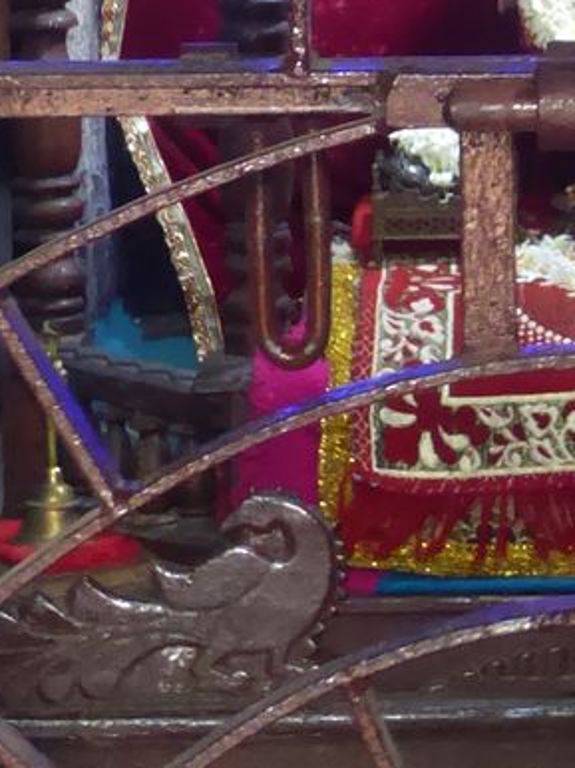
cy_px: -94
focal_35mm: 249
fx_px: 5521
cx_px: 718
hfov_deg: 5.9
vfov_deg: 7.9
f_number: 4.2
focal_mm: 10.3
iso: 800
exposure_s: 1/10
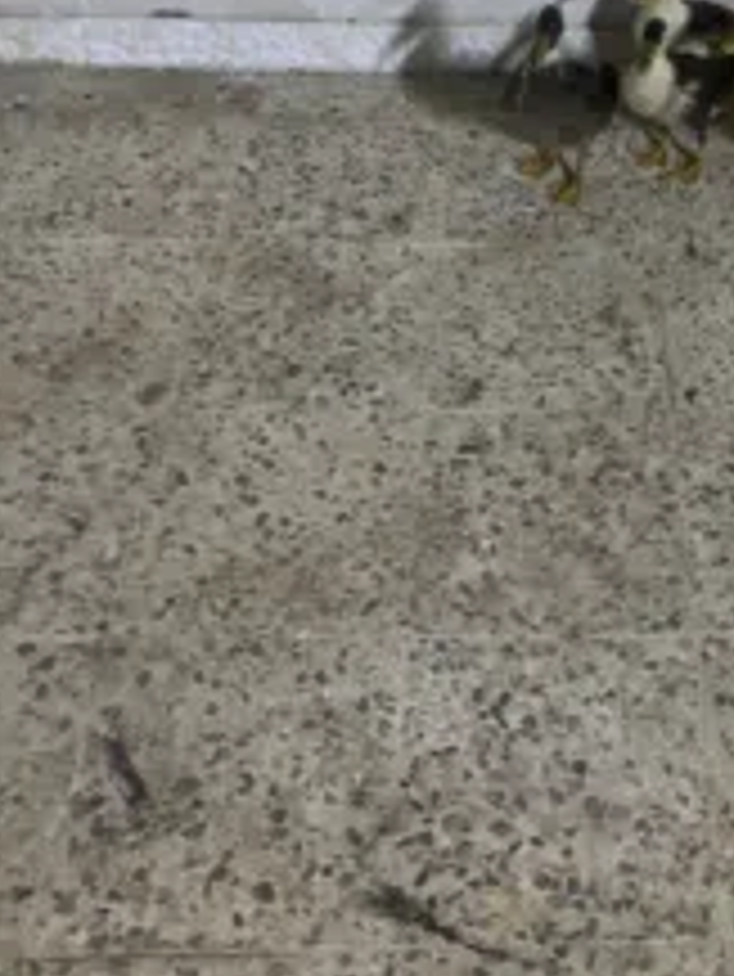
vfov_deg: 37.9
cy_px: 166
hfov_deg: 29.4
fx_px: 1356
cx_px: 621
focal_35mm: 48
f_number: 1.8
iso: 640
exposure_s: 1/30
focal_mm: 4.25
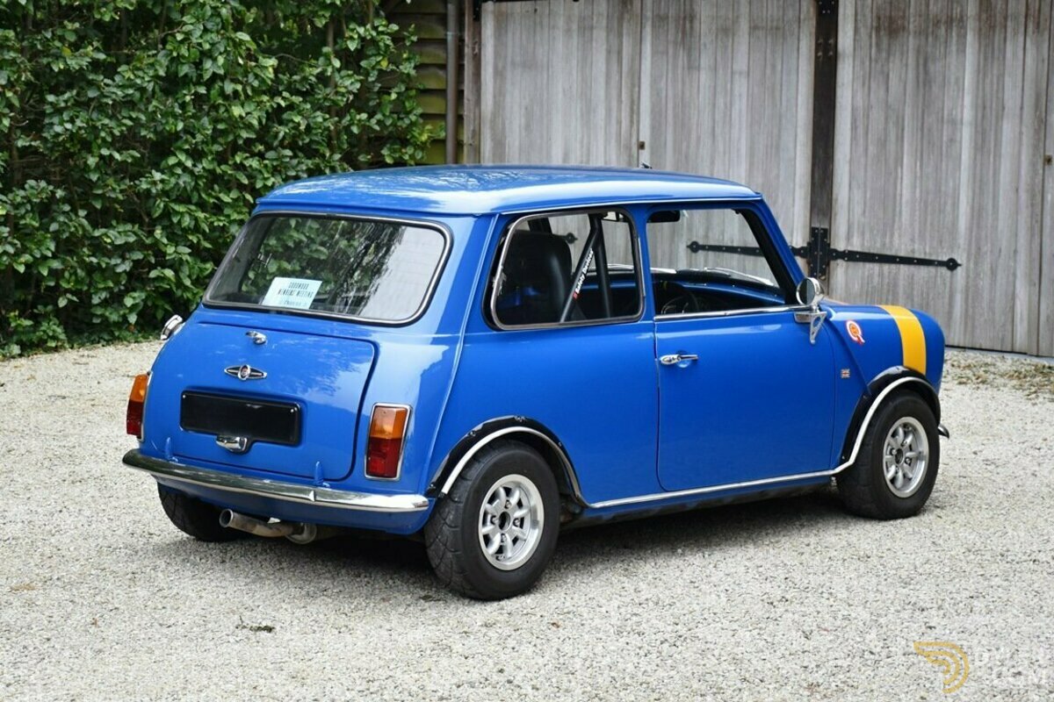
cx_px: 527
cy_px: 351
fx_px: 1976
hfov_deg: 29.9
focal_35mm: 68
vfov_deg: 20.2
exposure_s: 1/250
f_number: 4.8
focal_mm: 45
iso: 400
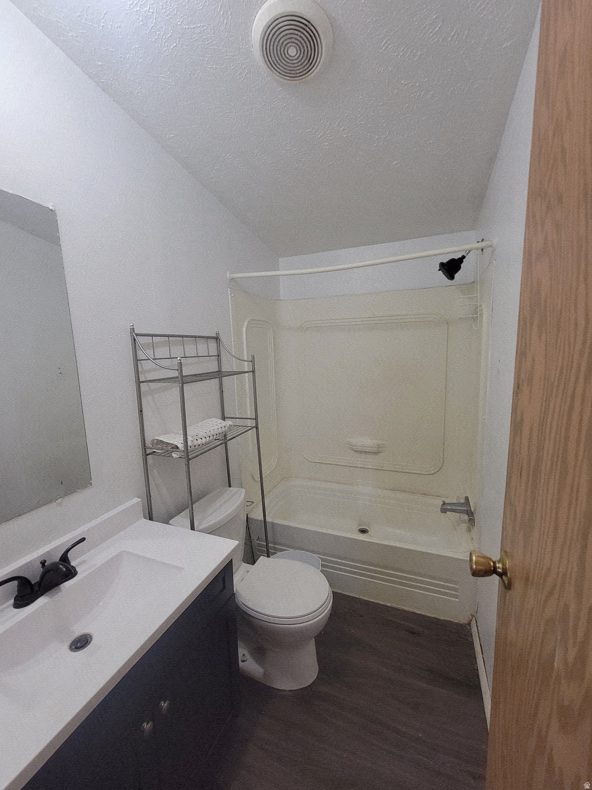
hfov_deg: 89.9
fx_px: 296
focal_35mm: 13
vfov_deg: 106.2
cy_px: 395
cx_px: 296
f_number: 2.2
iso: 400
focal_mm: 2.2
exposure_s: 1/60.2
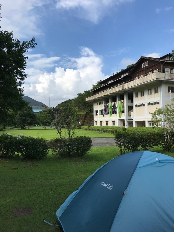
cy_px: 116
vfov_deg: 63.4
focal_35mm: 28
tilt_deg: +4.2
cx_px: 87
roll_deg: +0.2
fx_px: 188
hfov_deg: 49.7
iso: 20
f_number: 1.8
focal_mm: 3.99
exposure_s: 1/2037
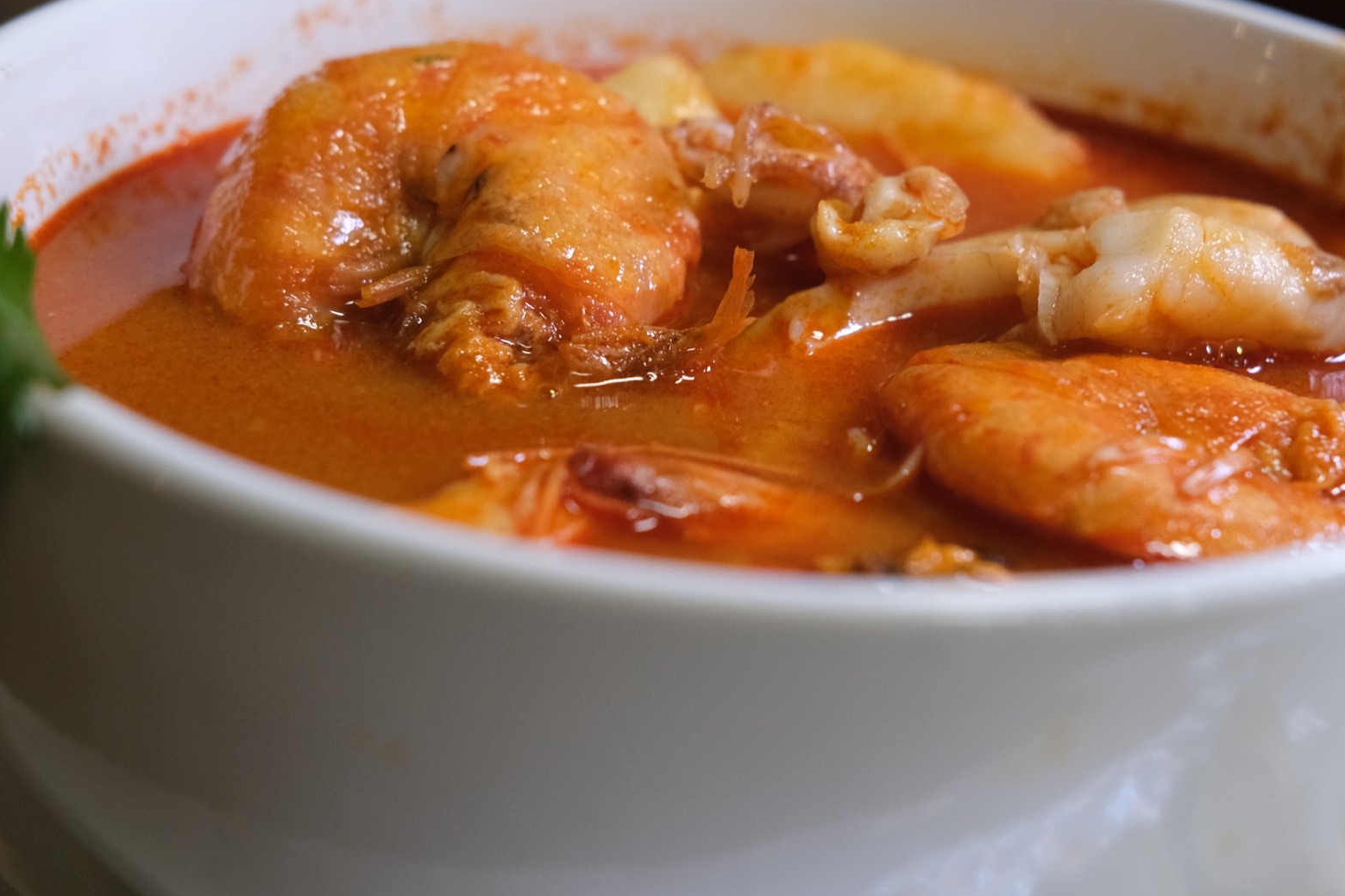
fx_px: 2540
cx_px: 840
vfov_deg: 20.0
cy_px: 397
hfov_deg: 29.5
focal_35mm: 68
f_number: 4
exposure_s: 1/52
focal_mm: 35
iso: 2000
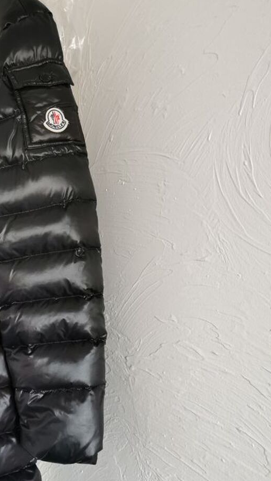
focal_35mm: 43
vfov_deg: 47.1
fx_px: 549
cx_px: 43
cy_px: 290
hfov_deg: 27.0
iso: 250
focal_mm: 5.58
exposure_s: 1/50
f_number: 1.8
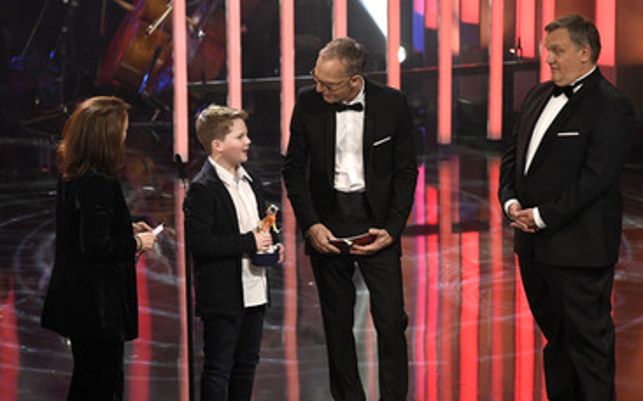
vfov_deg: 5.5
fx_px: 4169
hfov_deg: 8.8
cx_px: 353
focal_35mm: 238
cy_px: 257
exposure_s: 1/160
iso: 3200
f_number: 6.3
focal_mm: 190
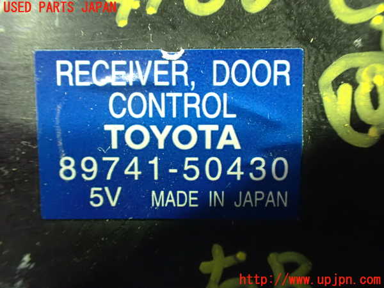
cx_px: 192
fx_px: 355
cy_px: 144
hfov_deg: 56.8
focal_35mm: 32
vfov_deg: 44.2
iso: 1600
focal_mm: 5.79
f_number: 2.4
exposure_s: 1/25
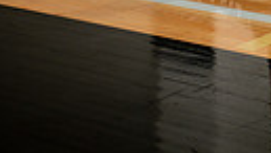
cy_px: -281
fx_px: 1101
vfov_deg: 7.2
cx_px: 311
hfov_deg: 13.7
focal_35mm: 153
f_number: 8
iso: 250
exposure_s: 1/500
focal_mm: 42
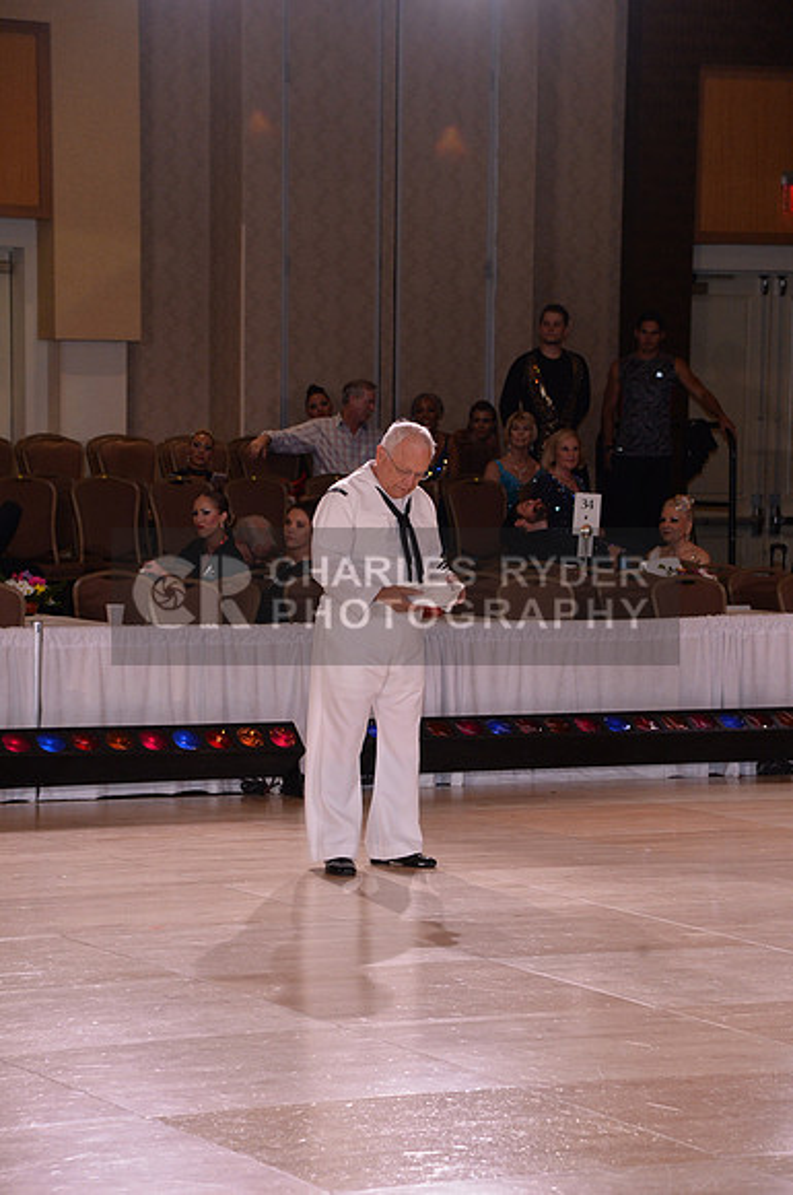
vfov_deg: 17.1
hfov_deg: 11.4
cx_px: 396
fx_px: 3977
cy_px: 598
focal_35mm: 120
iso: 2000
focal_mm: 120
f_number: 5.6
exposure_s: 1/250
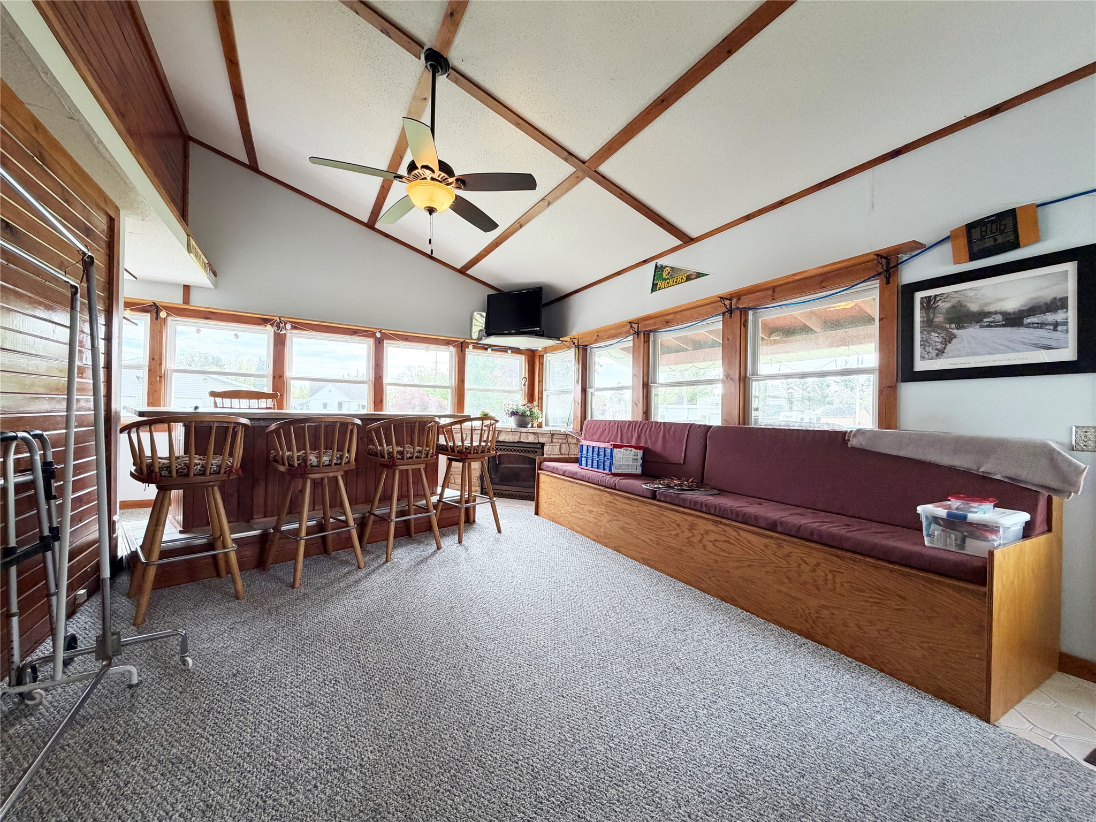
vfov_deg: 85.7
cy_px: 411
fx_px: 443
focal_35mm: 14
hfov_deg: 102.1
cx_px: 548
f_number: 2.2
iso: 160
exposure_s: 1/120
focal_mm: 2.22
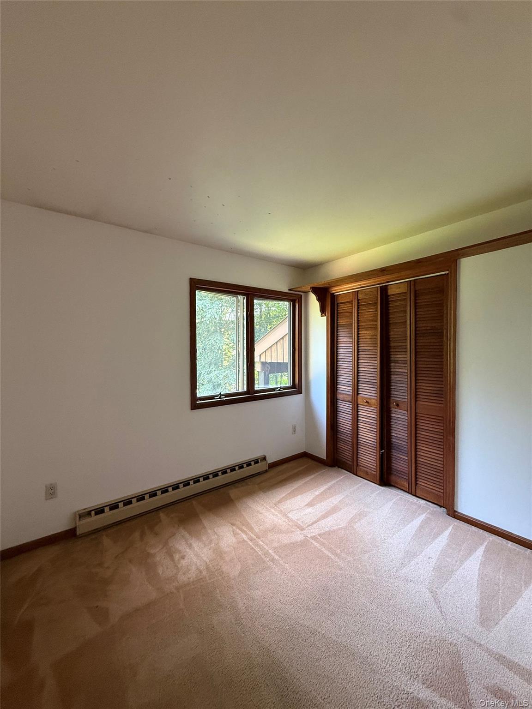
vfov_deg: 102.1
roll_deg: -0.2
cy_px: 354
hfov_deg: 85.7
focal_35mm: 14
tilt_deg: -0.8
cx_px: 266
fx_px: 287
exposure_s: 1/66
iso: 400
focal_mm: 2.22
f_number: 2.2
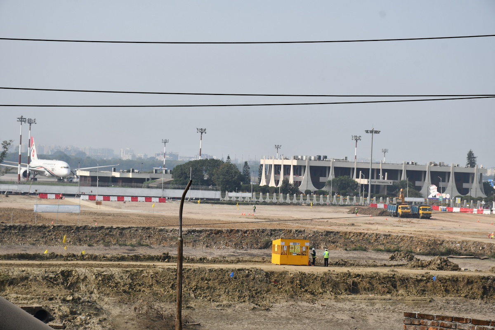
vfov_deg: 12.2
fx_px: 1540
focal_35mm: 112
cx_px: 248
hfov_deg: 18.3
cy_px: 165
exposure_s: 1/320
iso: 100
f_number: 9
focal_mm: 75
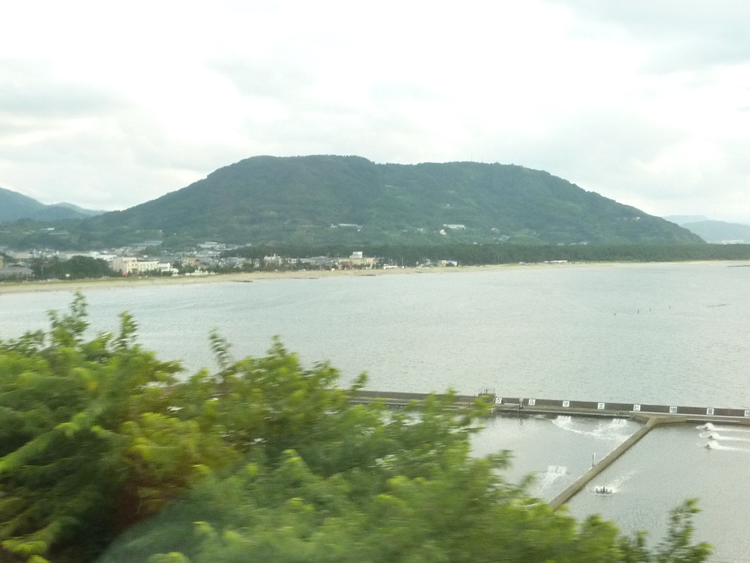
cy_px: 282
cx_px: 375
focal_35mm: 55
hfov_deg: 34.9
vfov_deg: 26.6
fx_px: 1192
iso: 250
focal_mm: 5
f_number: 3.4
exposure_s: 1/250
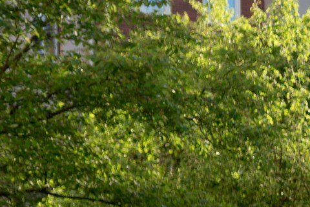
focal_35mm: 162
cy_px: 294
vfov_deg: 8.3
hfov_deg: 9.8
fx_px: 1395
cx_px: 911
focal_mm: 24
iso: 200
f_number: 3.2
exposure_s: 1/640
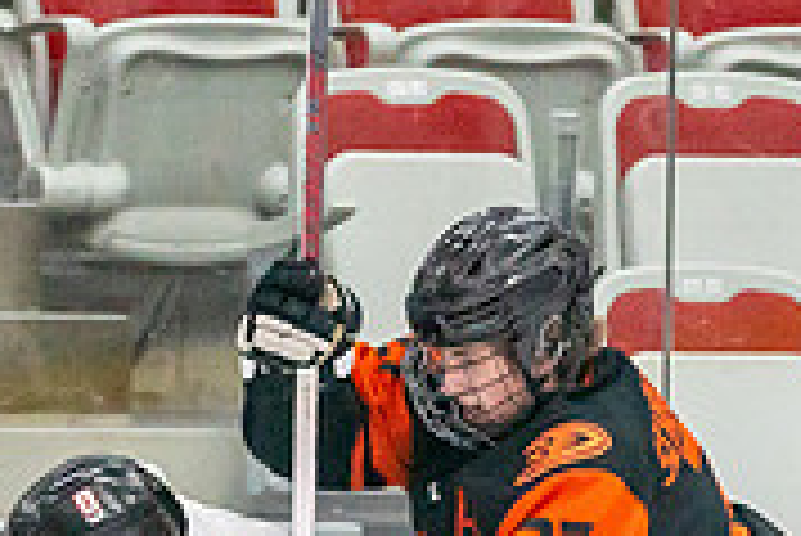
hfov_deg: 2.2
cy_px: 917
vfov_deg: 1.5
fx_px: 20998
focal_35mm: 943
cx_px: 404
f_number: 2.8
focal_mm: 200
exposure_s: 1/1250
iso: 3200
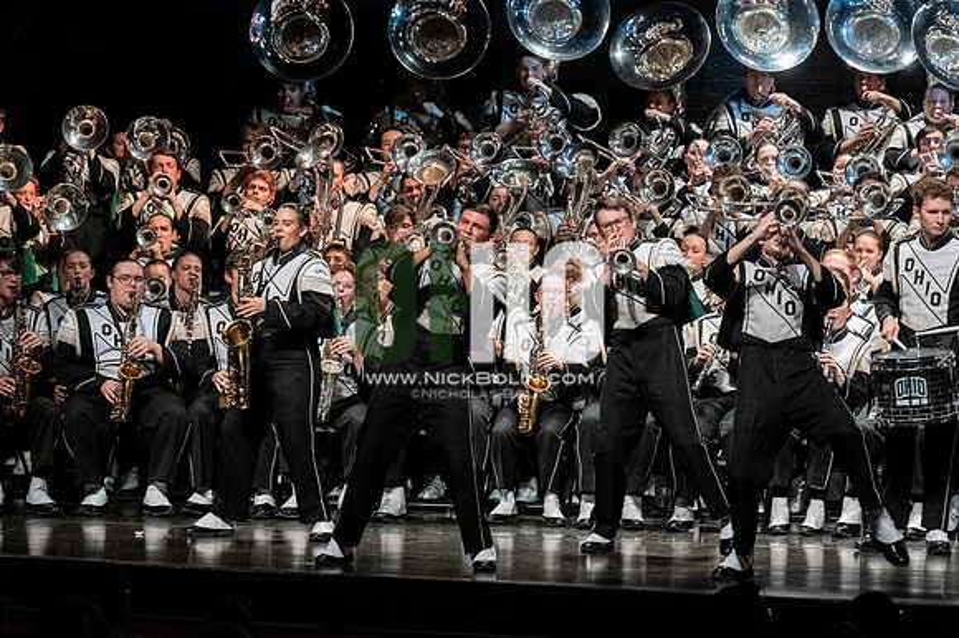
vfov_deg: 6.5
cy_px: 319
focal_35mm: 210
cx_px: 480
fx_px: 5591
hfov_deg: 9.8
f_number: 4
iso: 4000
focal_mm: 140
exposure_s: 1/500
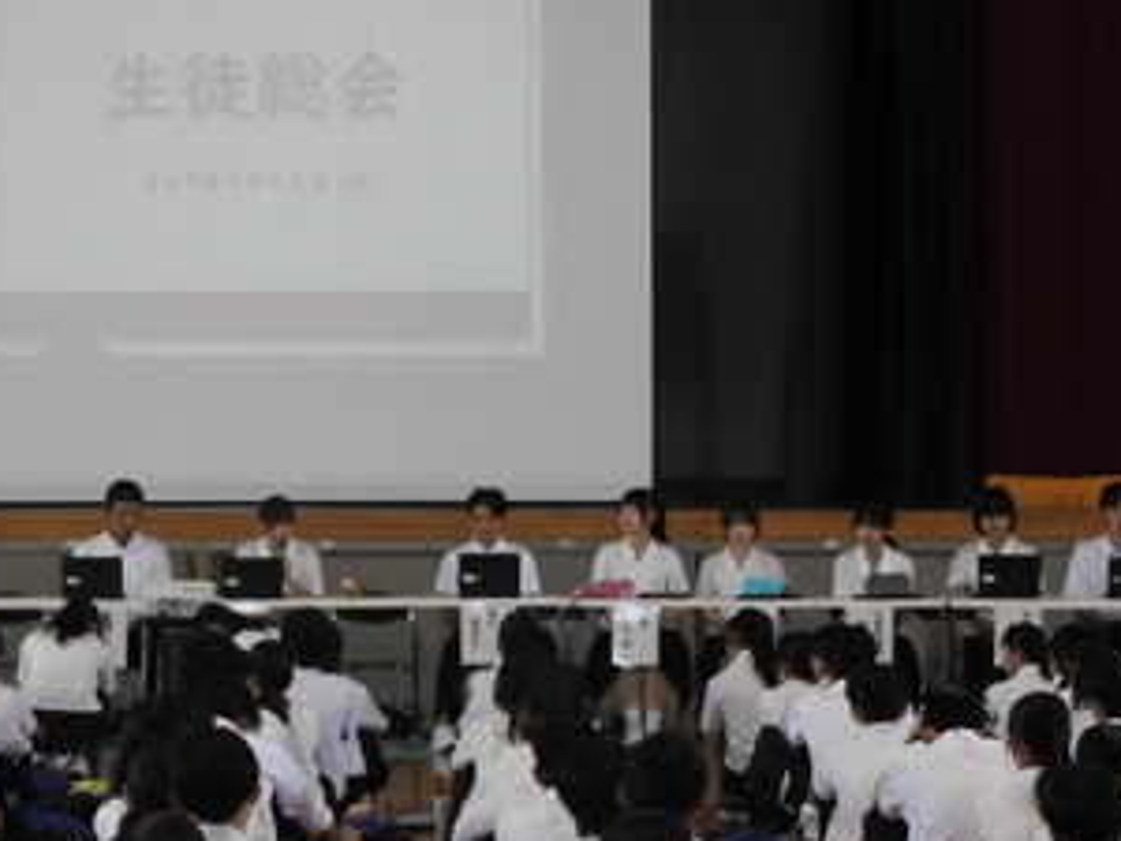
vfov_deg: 9.8
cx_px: 306
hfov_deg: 13.0
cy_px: 396
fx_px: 4922
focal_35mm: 152
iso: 800
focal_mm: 17
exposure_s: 1/100
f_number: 4.8
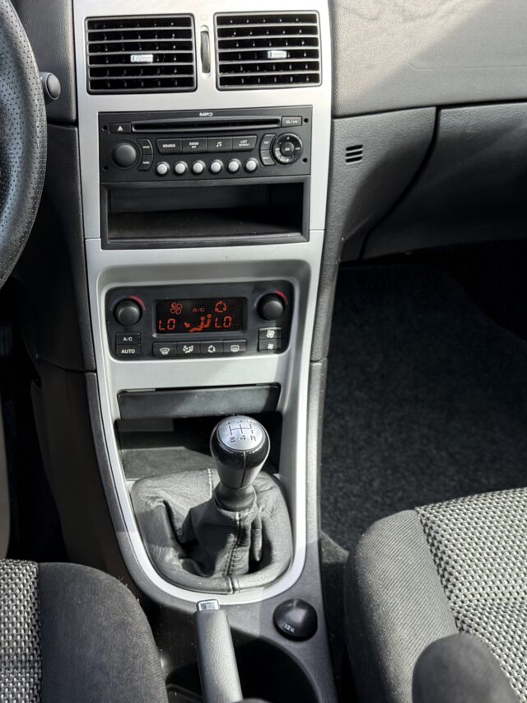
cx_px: 91
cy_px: 317
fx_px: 1096
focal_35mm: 54
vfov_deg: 35.5
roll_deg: +3.2
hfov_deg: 26.4
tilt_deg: -37.3
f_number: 1.78
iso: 80
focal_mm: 6.76
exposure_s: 1/251
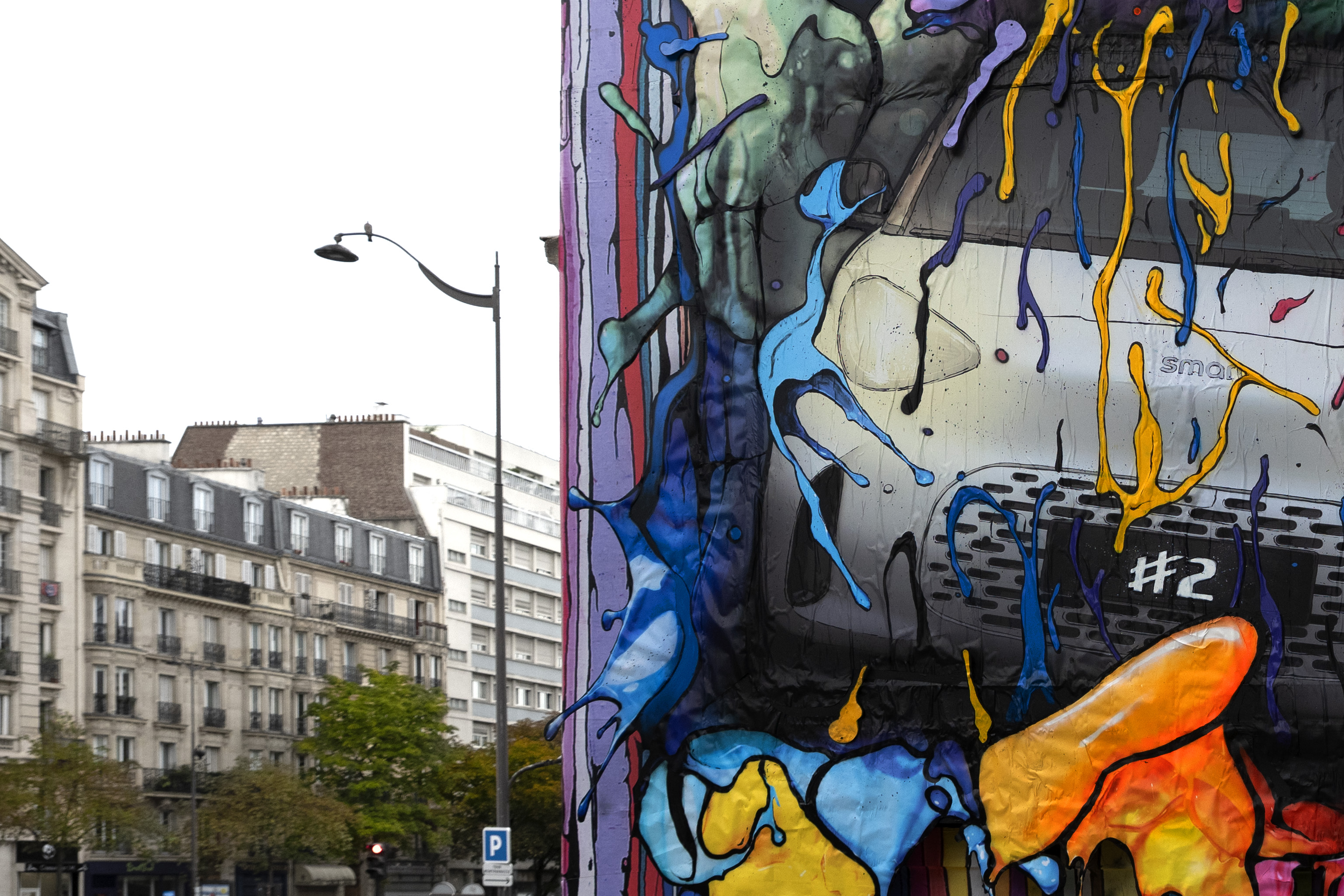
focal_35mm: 59
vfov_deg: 22.8
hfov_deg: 32.0
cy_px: 249
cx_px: 1255
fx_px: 2202
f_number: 5
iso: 800
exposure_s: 1/160
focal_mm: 30
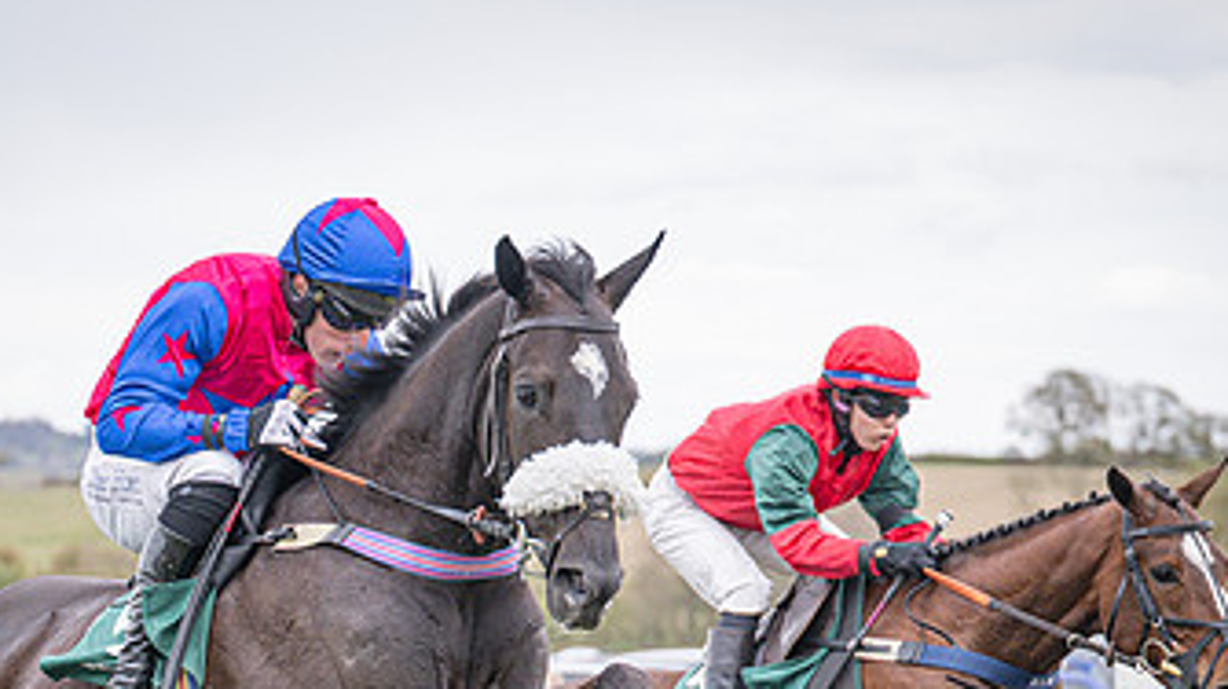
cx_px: 491
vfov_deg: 8.1
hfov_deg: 14.5
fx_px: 4816
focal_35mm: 148
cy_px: 817
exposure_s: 1/1600
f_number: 2.8
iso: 800
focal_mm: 70
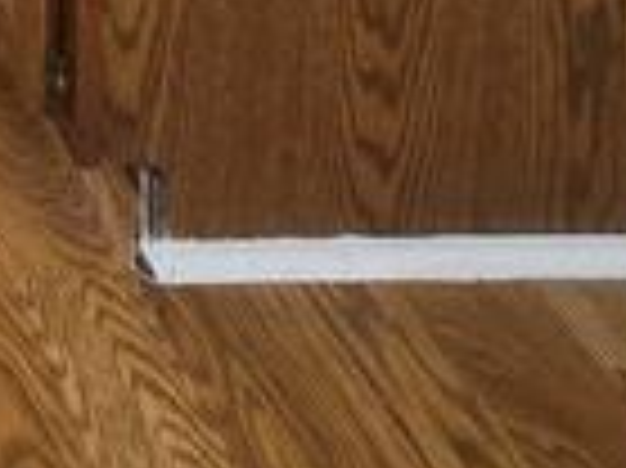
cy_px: -1030
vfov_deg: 10.1
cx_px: -748
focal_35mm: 96
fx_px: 1735
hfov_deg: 15.1
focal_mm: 2.2
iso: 80
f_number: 2.2
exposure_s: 1/120
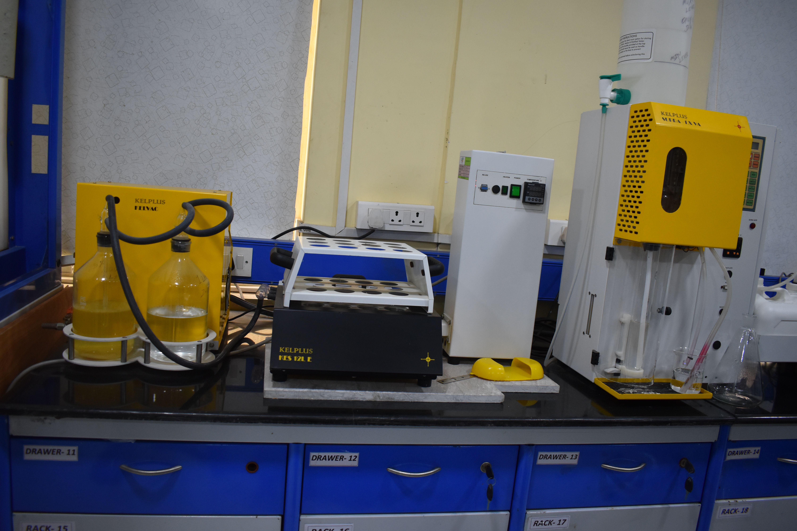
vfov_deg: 47.9
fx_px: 598
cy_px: 266
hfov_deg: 67.4
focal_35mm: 27
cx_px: 398
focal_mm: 18
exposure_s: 1/125
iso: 900
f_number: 3.5
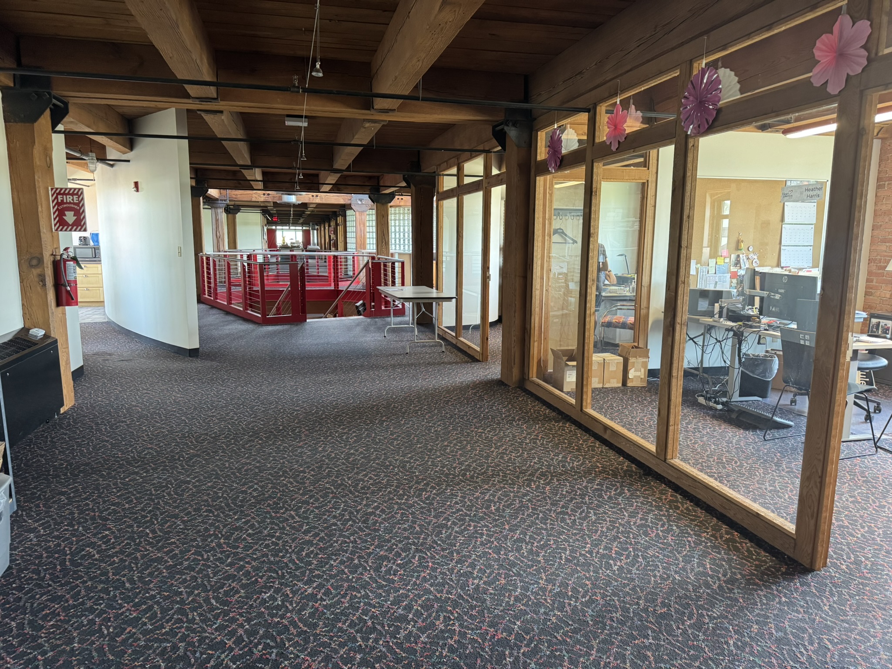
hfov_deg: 71.6
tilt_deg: -9.4
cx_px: 446
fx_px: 618
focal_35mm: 24
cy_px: 334
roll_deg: -1.3
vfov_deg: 56.8
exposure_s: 1/60
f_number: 1.78
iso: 400
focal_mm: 6.76
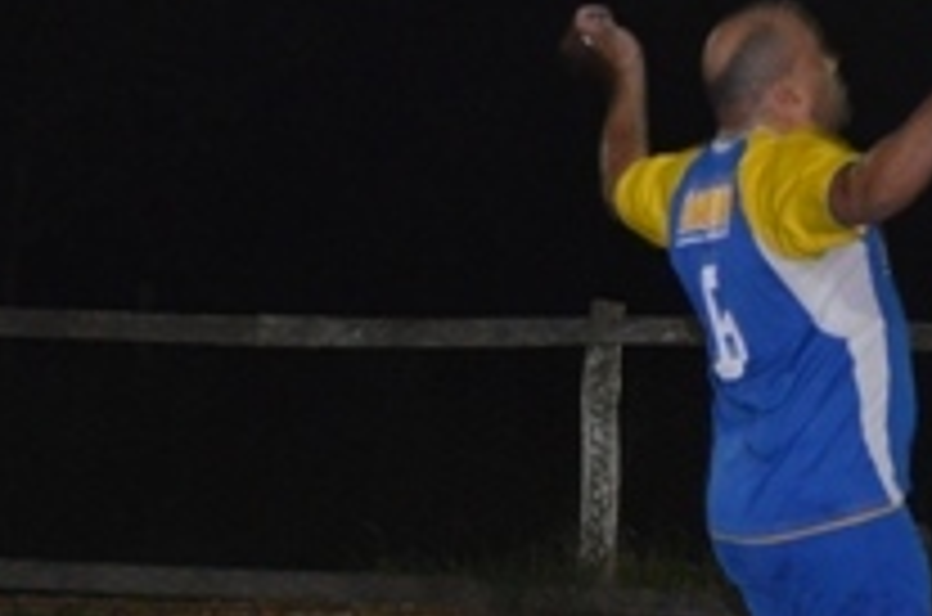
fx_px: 6575
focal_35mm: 255
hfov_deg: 8.1
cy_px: 292
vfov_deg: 5.4
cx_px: 680
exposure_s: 1/60
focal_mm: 55
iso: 3200
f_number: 5.6
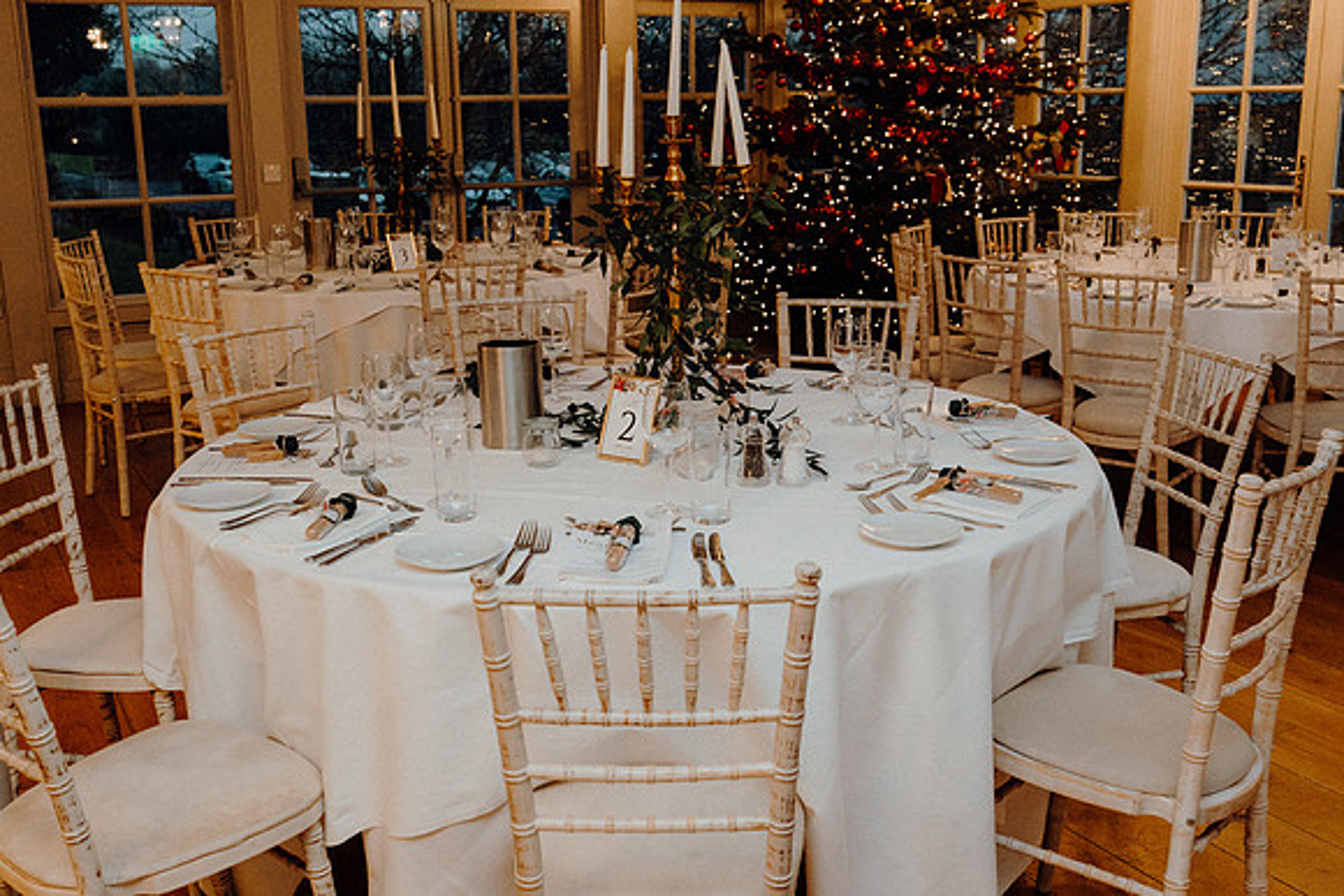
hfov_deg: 53.1
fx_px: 1344
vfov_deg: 36.9
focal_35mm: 36
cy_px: 448
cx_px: 672
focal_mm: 24
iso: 2500
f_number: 3.5
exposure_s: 1/160
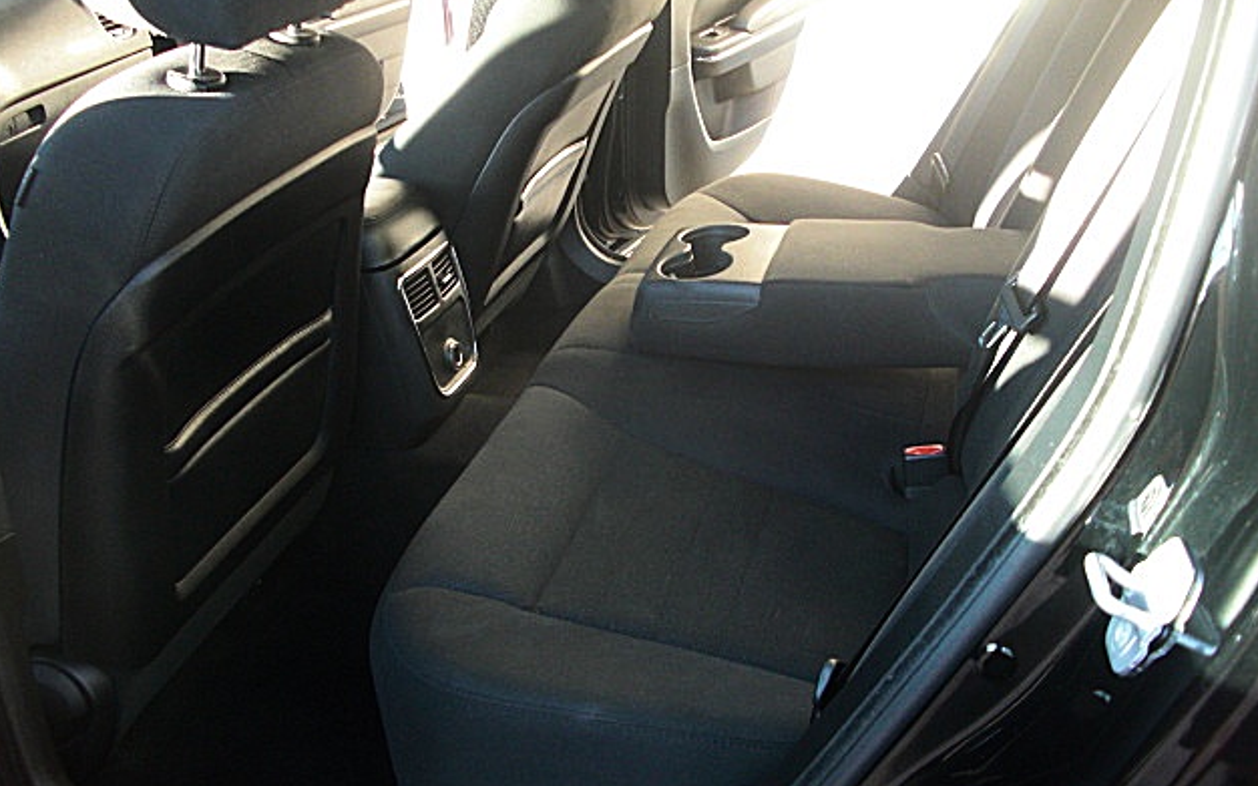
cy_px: 354
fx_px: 1337
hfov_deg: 50.4
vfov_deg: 32.7
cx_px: 633
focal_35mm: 39
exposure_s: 1/80
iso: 200
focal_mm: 6.3
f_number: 2.8
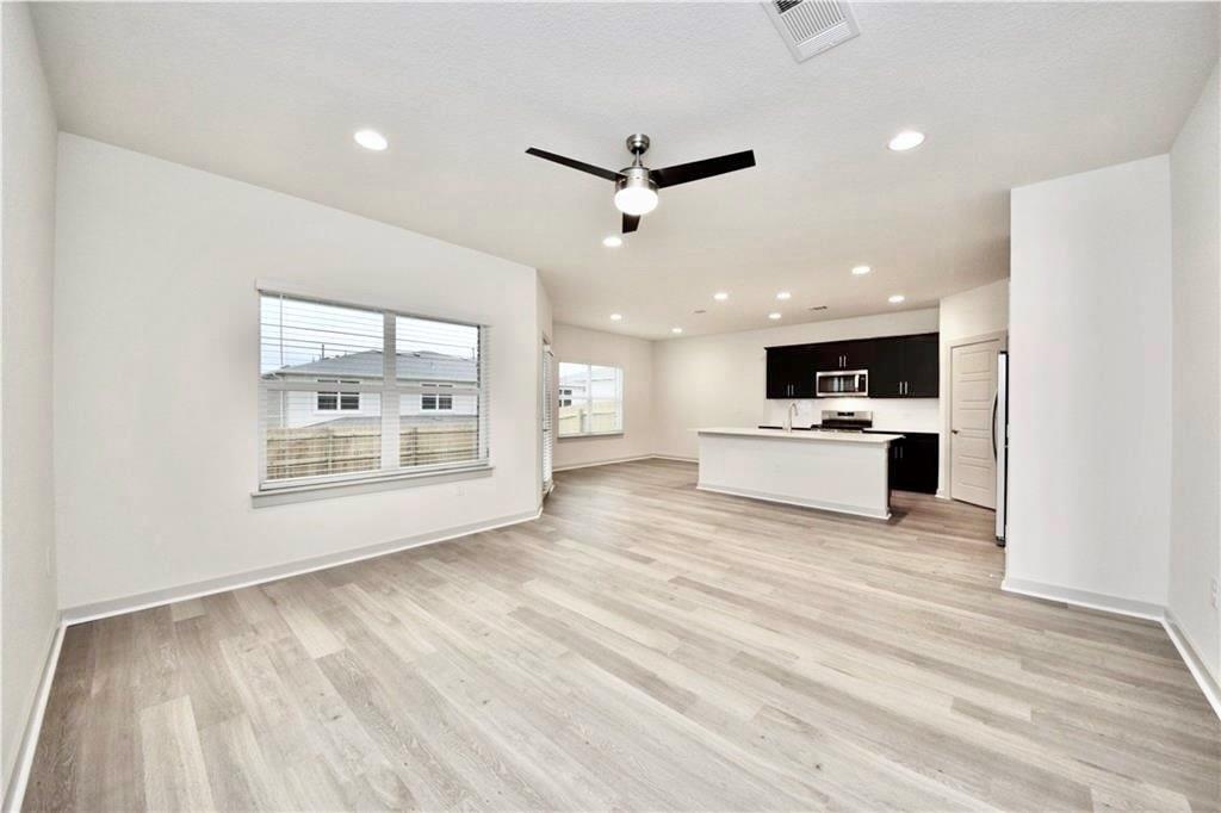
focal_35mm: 12
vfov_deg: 90.0
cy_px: 406
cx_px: 610
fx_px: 407
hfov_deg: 112.6
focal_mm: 8
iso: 800
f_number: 5.6
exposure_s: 1/125
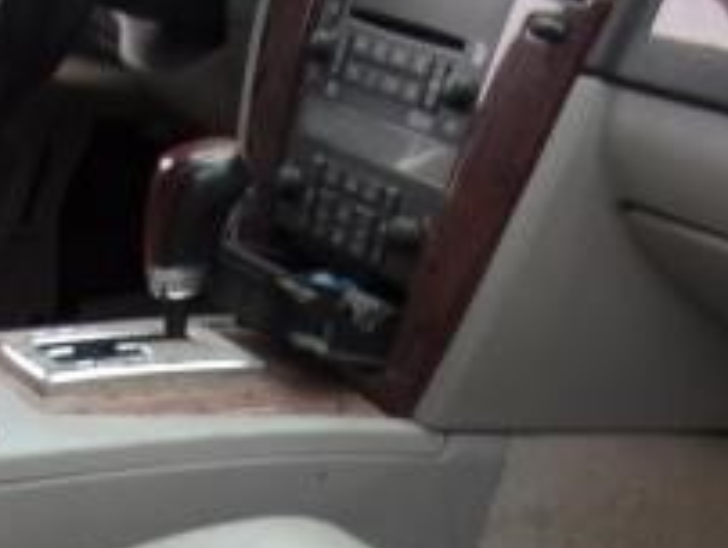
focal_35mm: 95
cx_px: 501
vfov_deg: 15.2
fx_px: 2000
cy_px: 606
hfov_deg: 20.5
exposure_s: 1/45
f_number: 3.3
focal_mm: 4.3
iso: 80
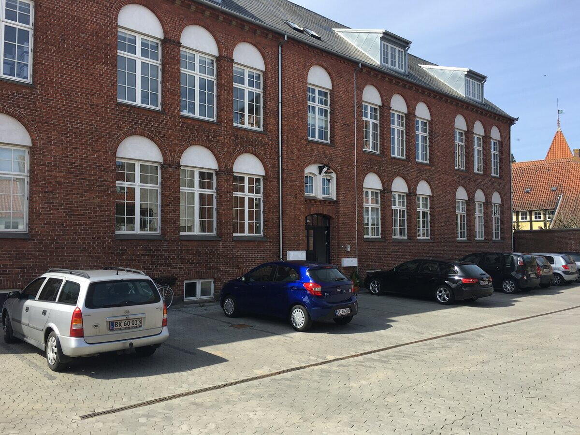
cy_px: 218
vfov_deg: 48.2
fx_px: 486
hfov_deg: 61.7
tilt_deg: +4.4
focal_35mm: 29
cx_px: 290
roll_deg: +0.4
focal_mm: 4.15
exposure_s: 1/1054
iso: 25
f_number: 2.2
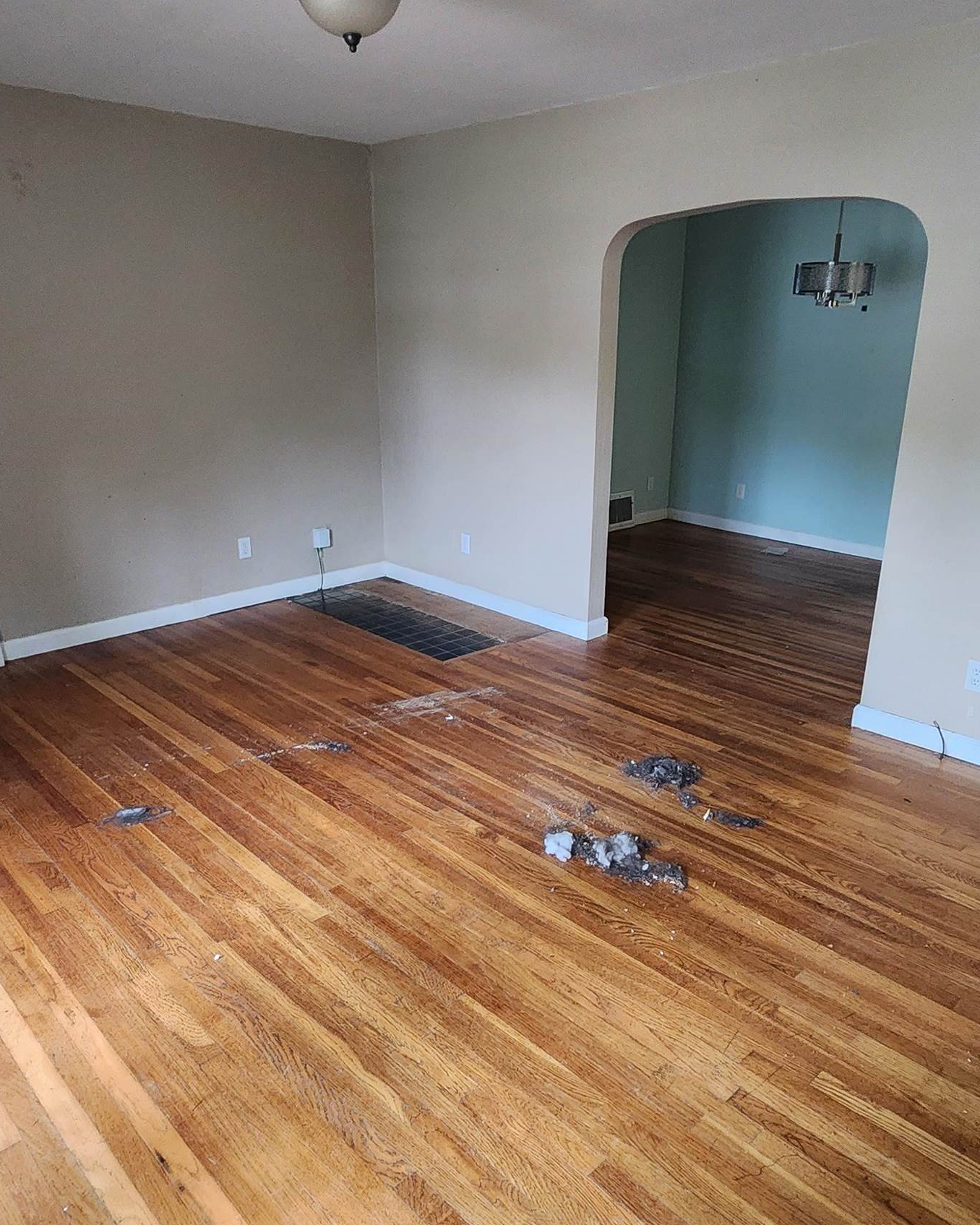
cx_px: 517
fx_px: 834
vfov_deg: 72.6
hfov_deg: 60.8
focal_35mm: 23
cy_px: 641
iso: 640
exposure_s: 1/30
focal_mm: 2.2
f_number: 2.2
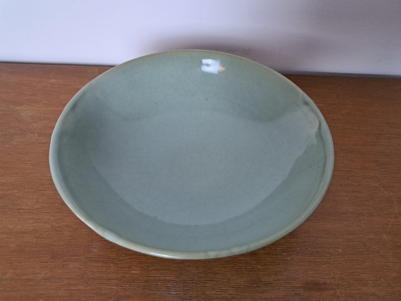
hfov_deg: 71.6
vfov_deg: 56.8
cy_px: 150
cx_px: 200
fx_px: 278
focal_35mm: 24
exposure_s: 1/50
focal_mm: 5.23
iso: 200
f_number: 1.8
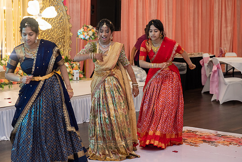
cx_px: 110
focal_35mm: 79
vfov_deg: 17.3
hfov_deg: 25.6
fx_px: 531
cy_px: 80
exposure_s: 1/160
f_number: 3.5
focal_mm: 70
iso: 1000
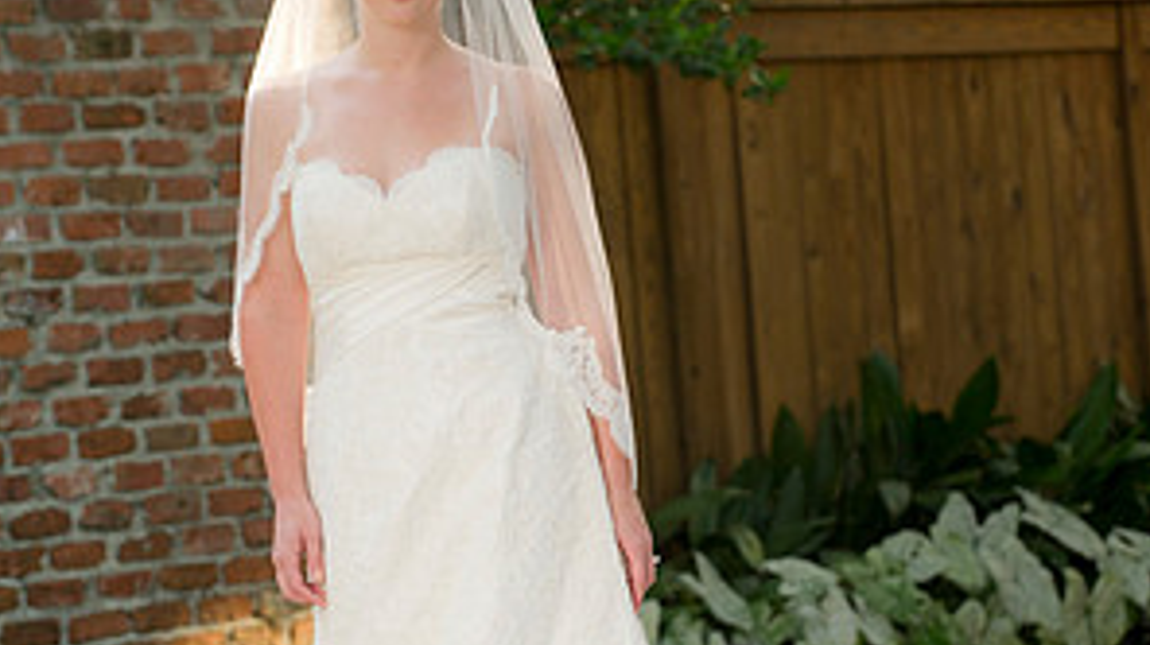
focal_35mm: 215
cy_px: 400
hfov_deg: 10.0
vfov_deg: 5.6
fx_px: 6551
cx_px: 577
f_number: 5
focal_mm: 135
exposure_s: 1/80
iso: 400
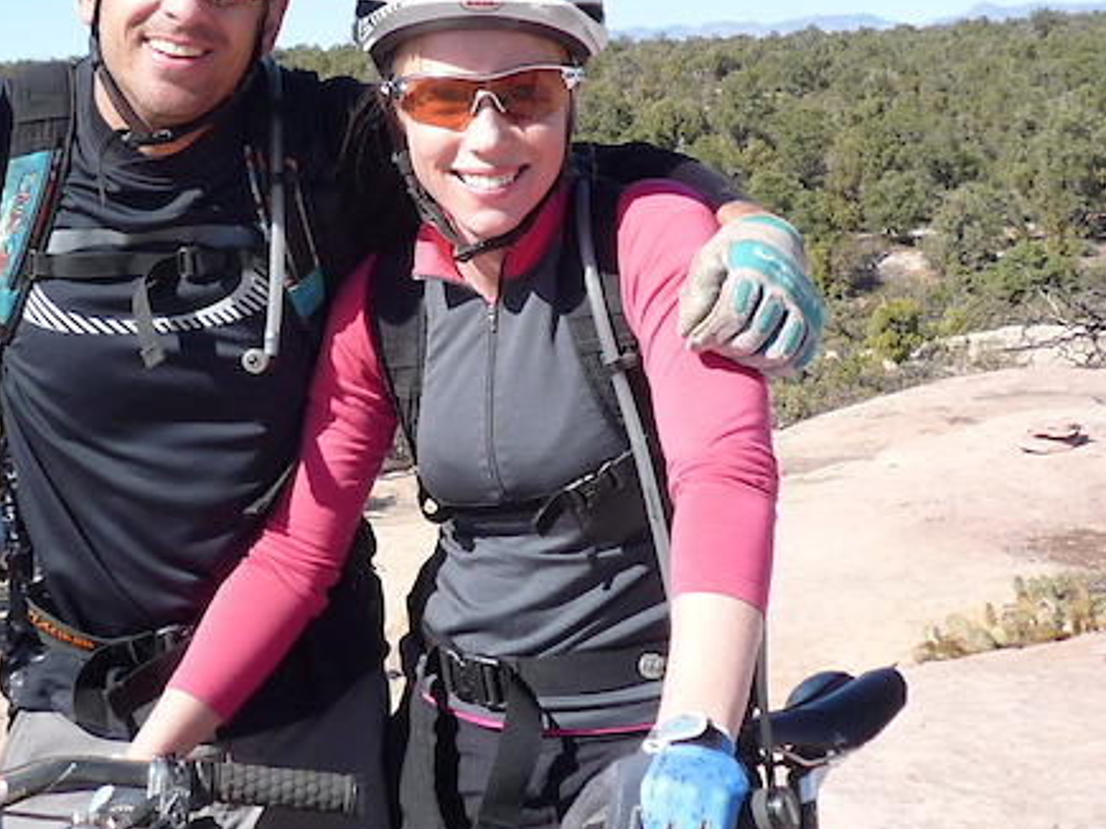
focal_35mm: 68
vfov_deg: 21.3
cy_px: 142
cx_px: 315
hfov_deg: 28.3
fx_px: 2172
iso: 100
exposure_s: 1/500
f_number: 4
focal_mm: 4.5
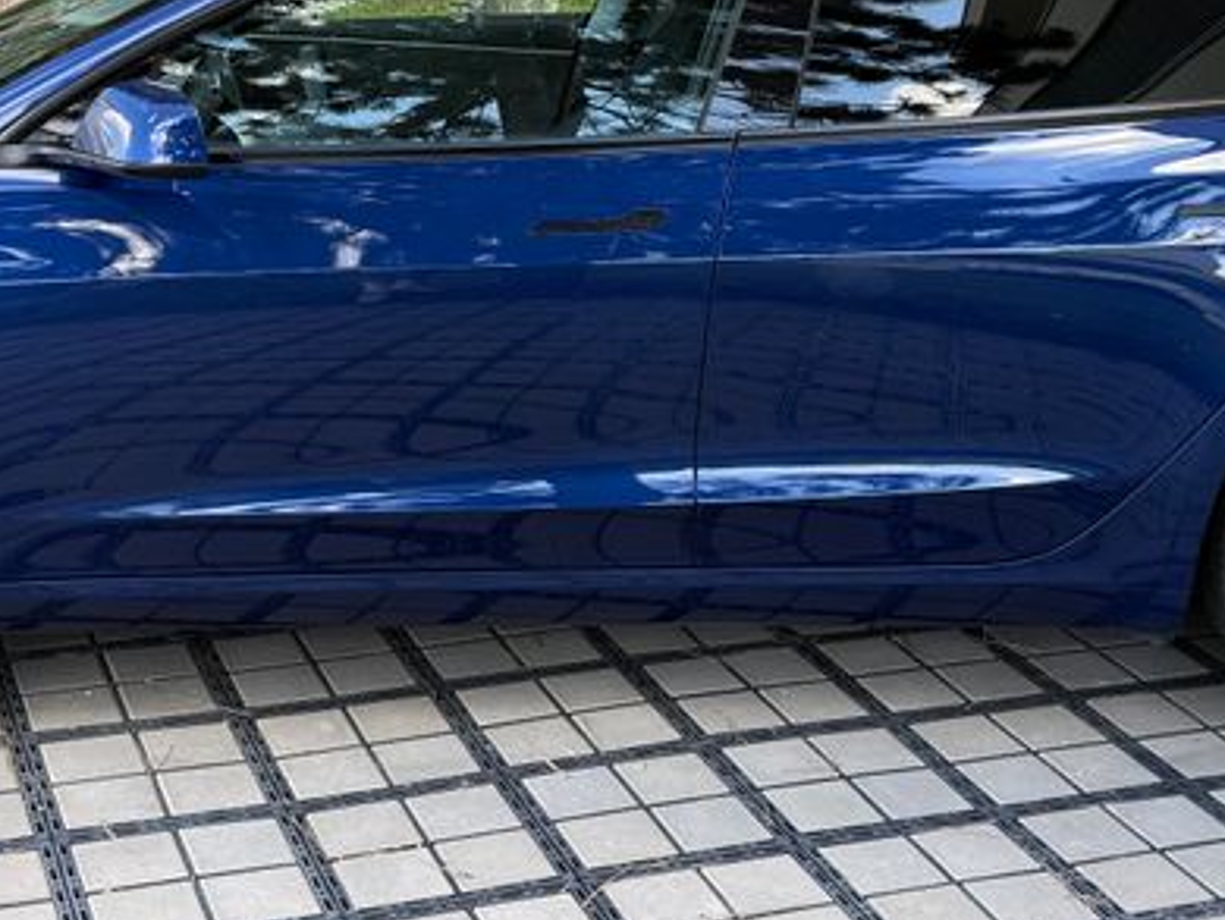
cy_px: 188
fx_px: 2231
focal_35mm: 63
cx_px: 597
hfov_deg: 30.7
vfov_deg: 23.0
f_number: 1.78
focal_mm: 6.76
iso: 64
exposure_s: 1/228
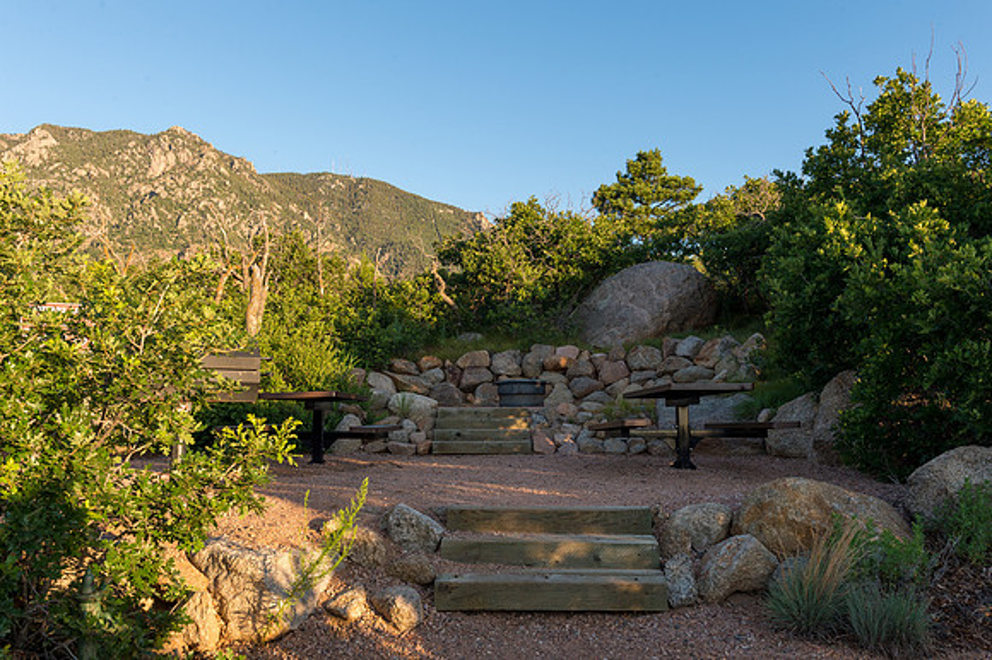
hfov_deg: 63.7
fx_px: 799
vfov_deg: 44.9
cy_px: 330
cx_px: 496
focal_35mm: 29
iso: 400
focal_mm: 29
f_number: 10
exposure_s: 1/200
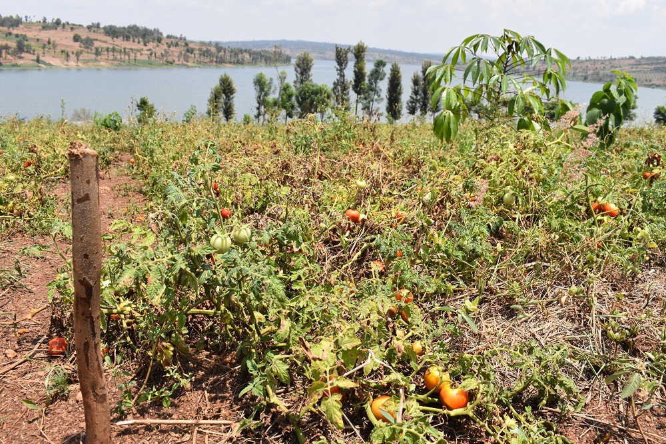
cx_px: 333
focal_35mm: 32
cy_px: 222
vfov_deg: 41.7
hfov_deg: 59.5
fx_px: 583
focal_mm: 21
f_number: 9
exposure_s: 1/320
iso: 200
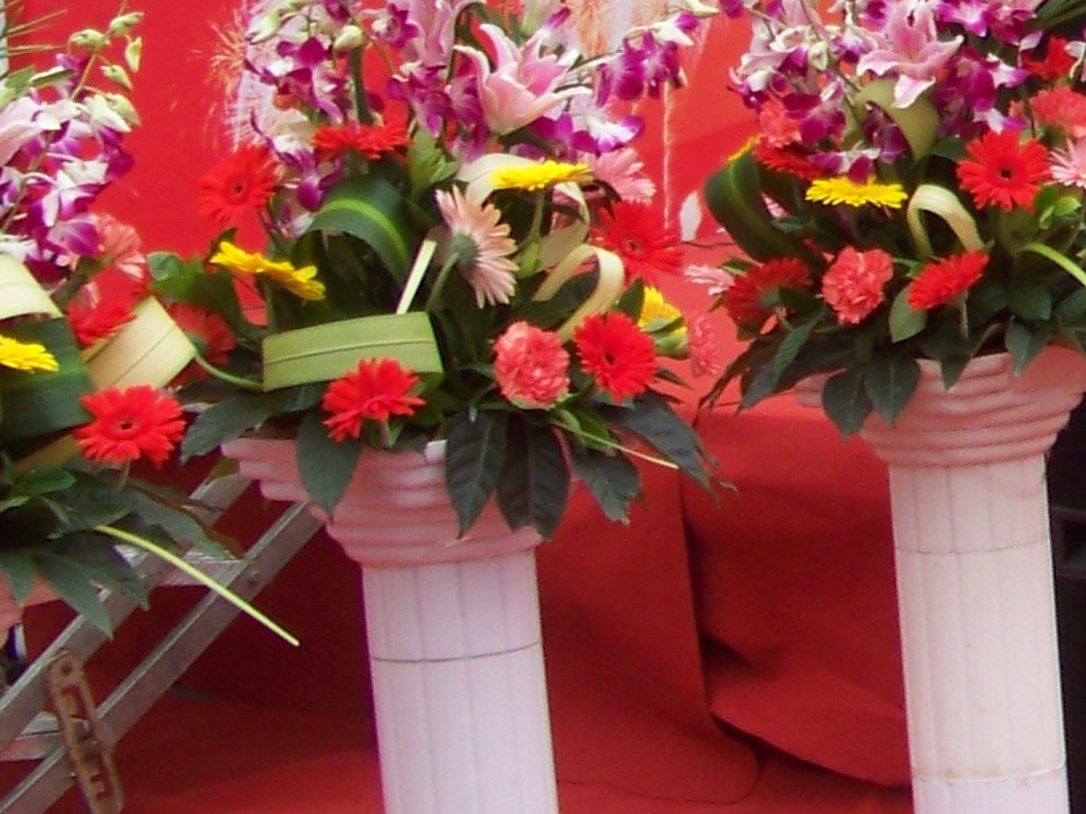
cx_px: 1571
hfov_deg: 13.1
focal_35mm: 143
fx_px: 4485
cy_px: 89
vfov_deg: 10.3
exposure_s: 1/160
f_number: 2.8
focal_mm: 5.85
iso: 67
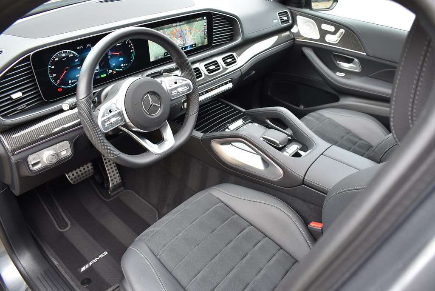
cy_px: 146
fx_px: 326
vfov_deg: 48.0
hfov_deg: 67.4
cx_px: 218
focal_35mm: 27
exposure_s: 1/100
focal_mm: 18
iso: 400
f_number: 5
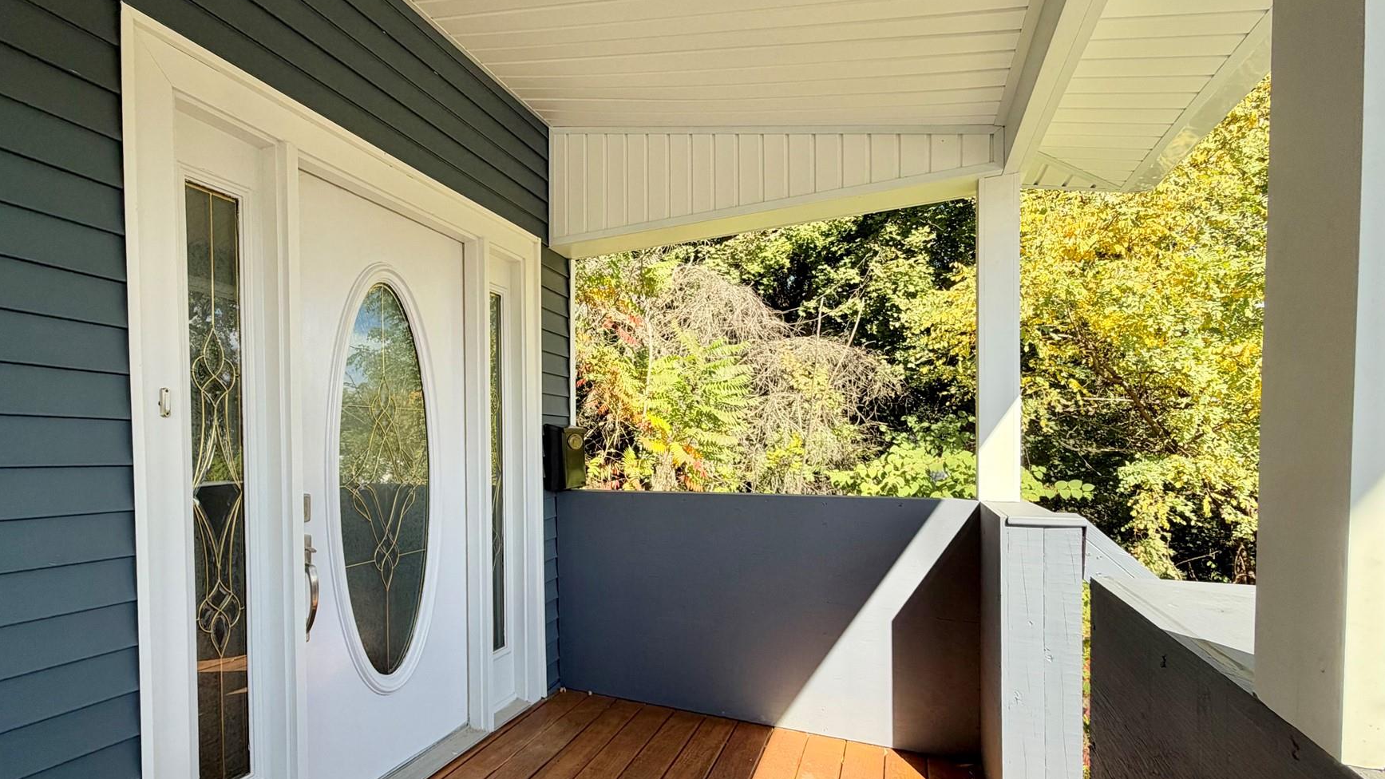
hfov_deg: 91.9
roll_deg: +0.7
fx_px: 661
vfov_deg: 60.6
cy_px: 464
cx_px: 585
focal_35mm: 18
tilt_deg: -0.8
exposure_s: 1/717
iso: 40
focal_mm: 2.22
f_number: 2.2
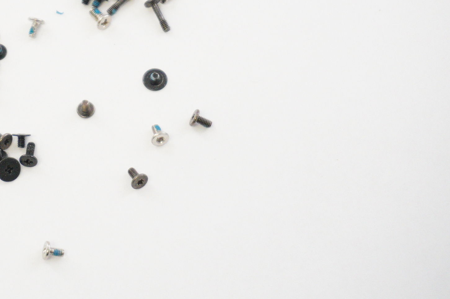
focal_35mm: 129
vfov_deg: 10.6
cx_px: 90
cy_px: 84
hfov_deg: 15.8
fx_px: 1611
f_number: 5.6
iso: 6400
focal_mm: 50
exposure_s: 1/320
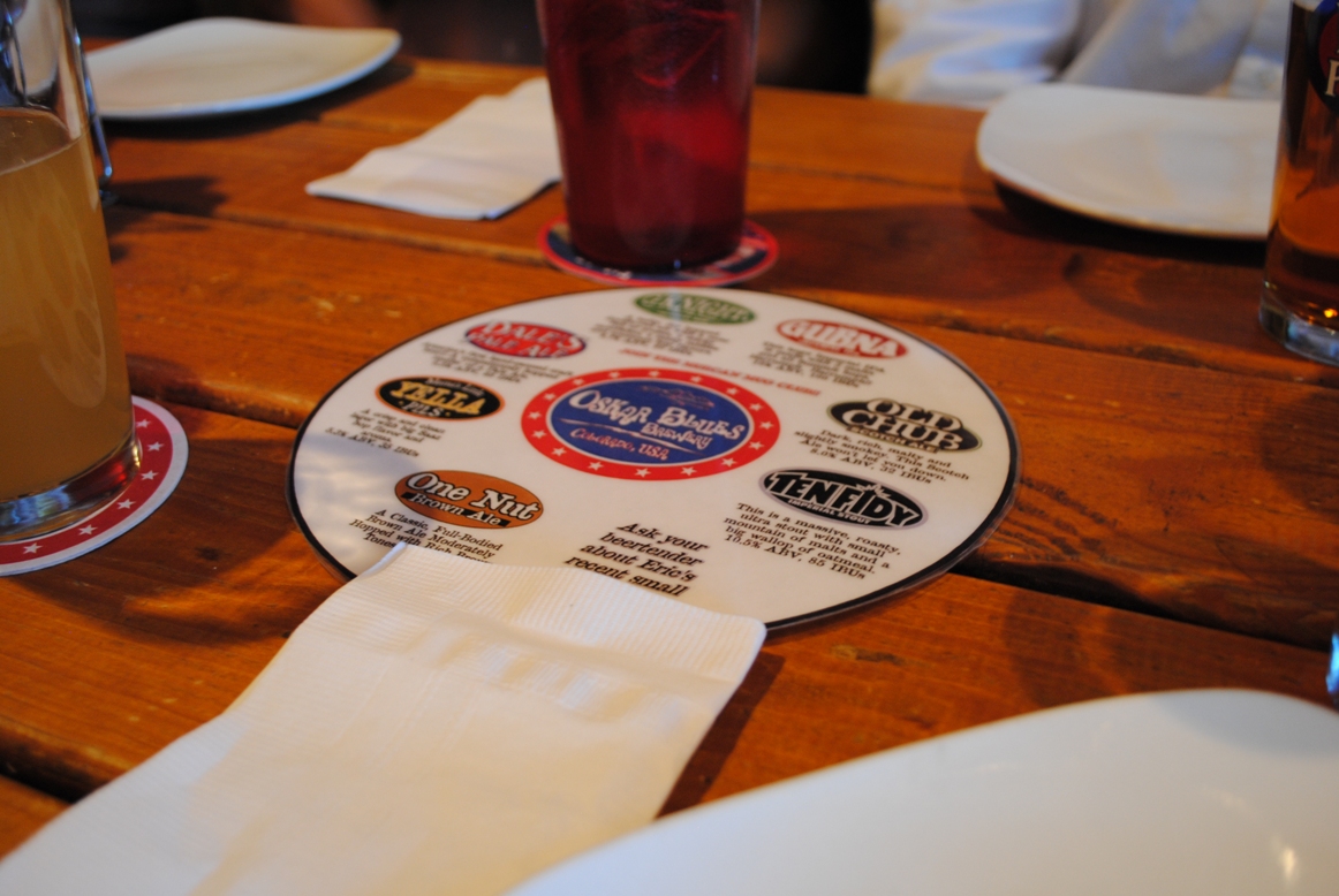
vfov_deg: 37.0
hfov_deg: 53.1
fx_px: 1341
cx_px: 670
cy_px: 448
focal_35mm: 36
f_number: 4
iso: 400
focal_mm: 24
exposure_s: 1/4
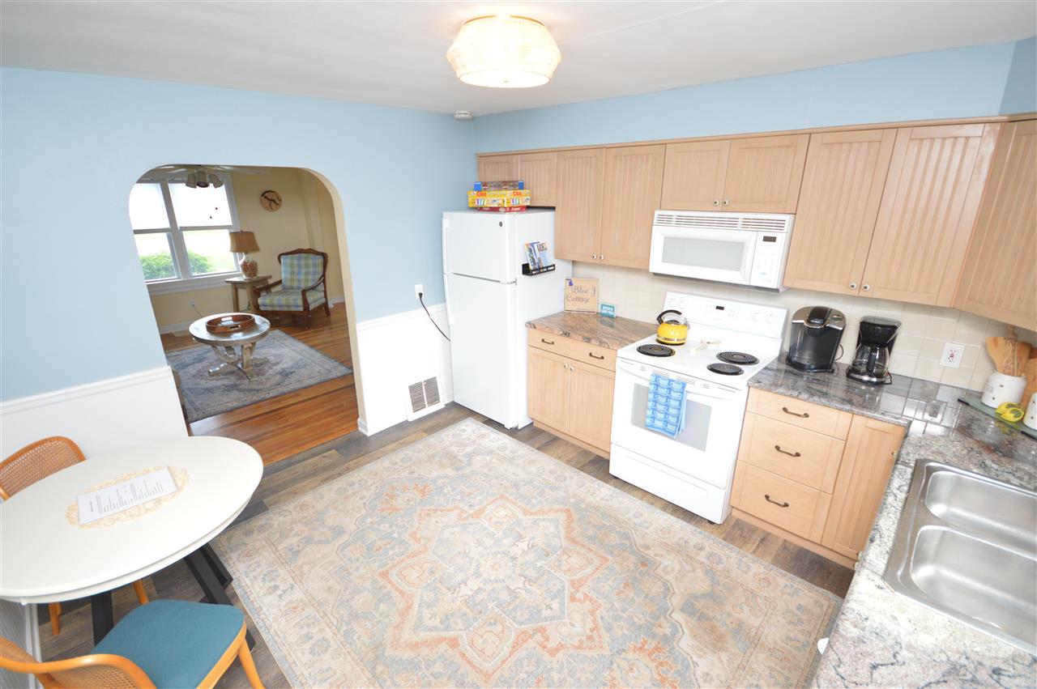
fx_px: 432
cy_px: 344
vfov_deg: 77.2
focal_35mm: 15
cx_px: 518
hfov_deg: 100.4
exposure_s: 1/60
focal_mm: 10
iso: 720
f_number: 4
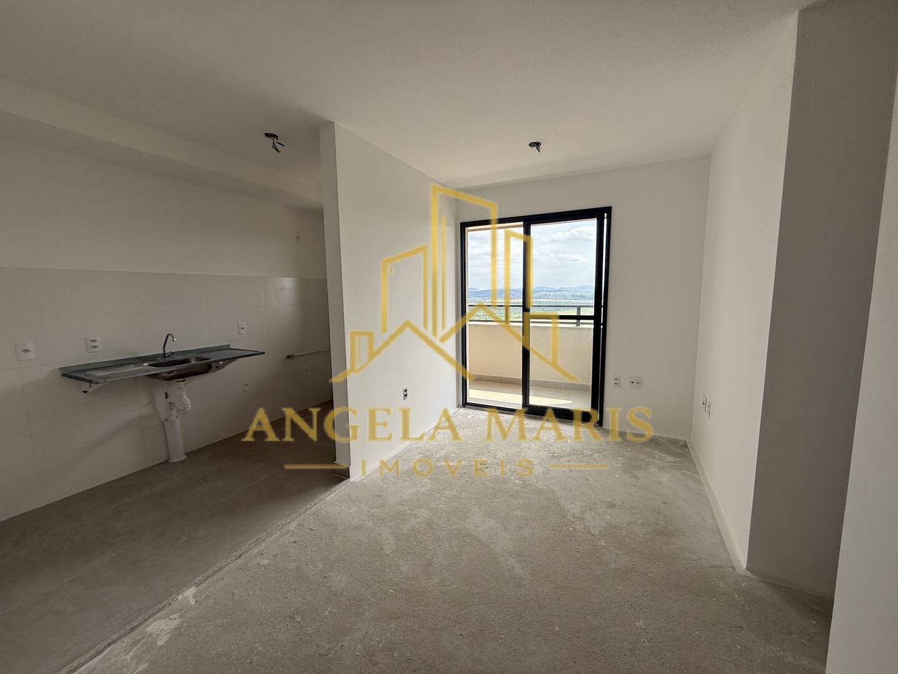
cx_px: 449
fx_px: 363
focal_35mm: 14
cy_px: 337
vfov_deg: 85.7
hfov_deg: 102.1
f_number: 2.2
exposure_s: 1/574
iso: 64
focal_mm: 2.22
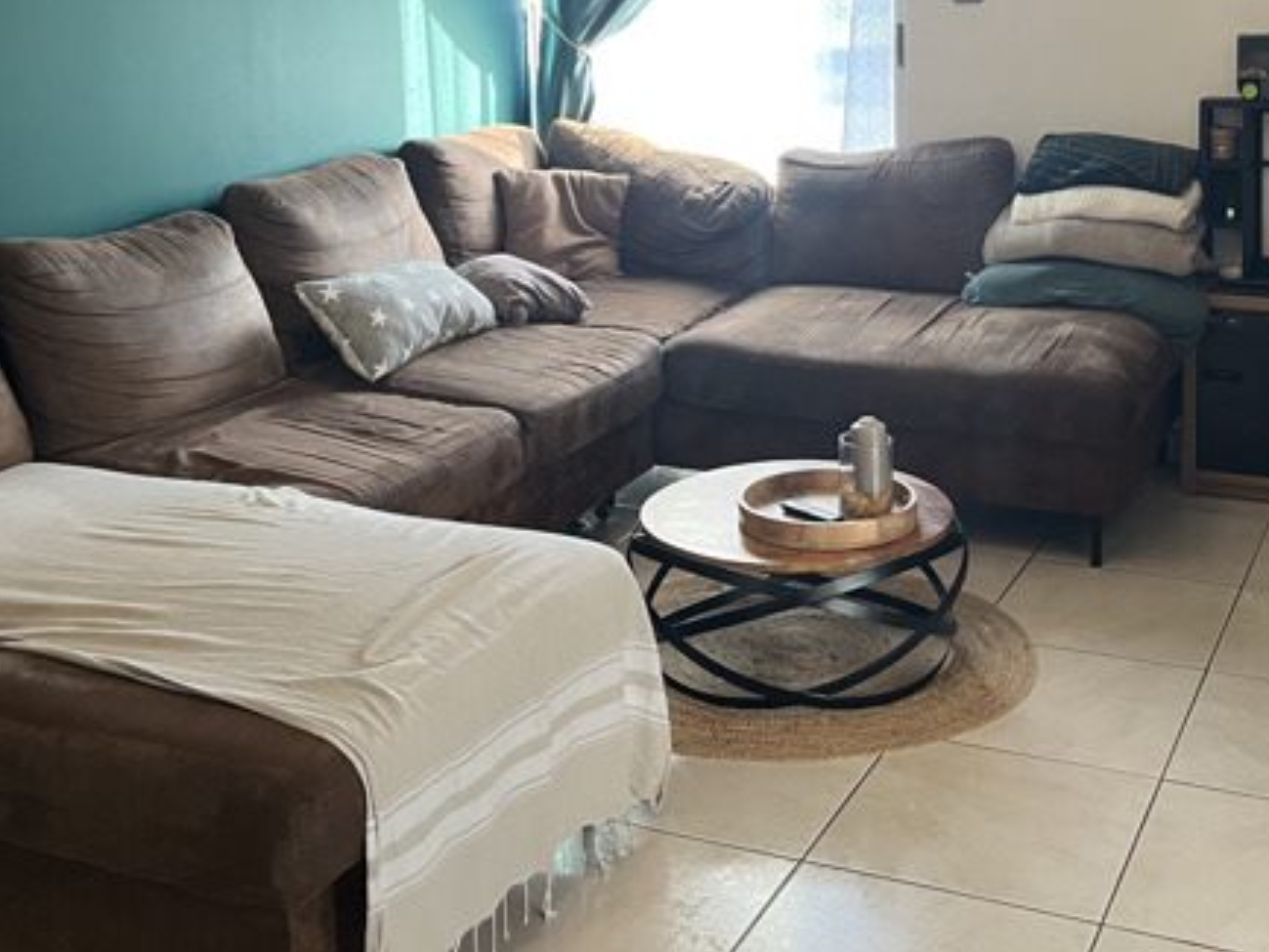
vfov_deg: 28.9
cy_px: 76
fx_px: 1760
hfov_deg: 39.5
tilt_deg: -5.1
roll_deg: +1.6
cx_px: 750
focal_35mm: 48
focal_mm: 5.1
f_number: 1.6
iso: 125
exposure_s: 1/50
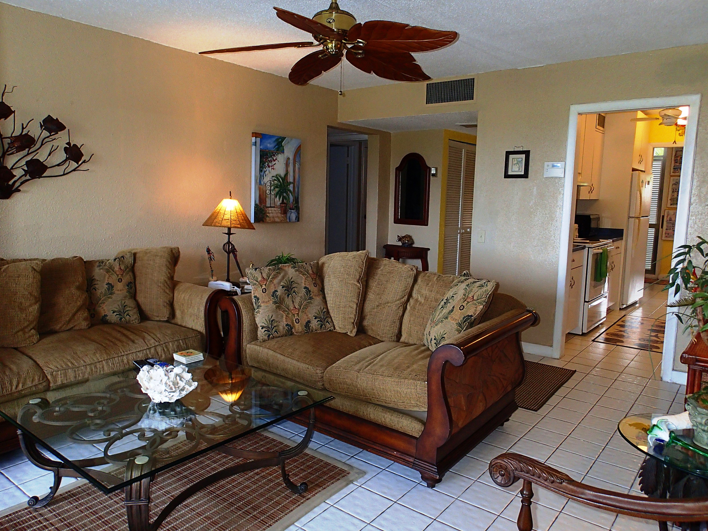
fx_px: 511
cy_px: 266
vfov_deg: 54.9
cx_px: 354
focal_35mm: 25
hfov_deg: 69.4
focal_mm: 4.5
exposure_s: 1/60
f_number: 2.8
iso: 200
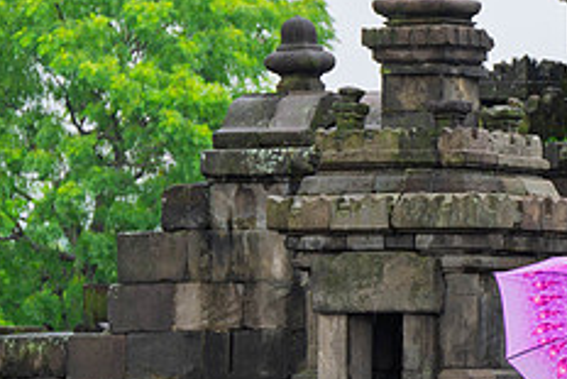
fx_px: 4728
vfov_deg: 4.6
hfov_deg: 6.8
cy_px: 339
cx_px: 650
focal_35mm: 300
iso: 1100
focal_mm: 120
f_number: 6.3
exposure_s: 1/125
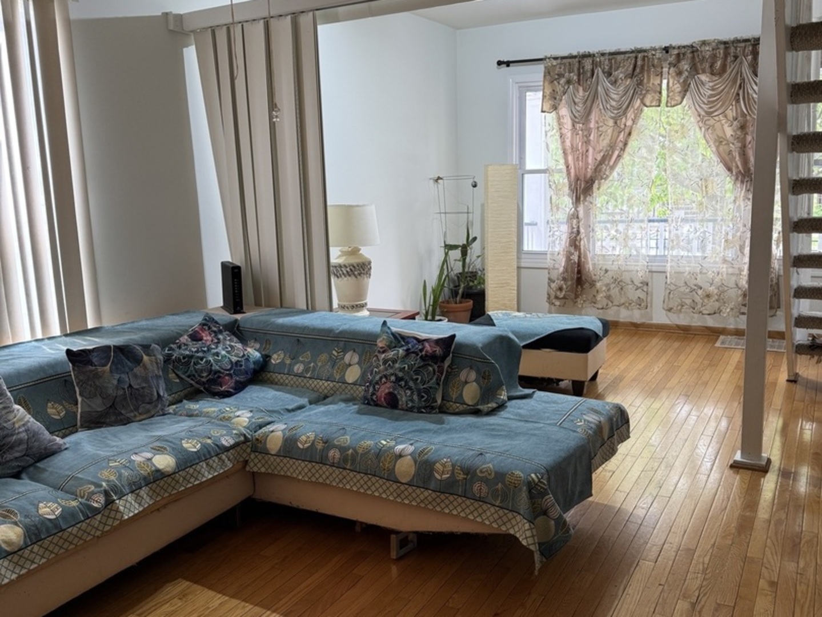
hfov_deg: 71.6
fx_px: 570
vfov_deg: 56.8
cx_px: 411
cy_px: 308
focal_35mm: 24
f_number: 1.78
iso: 160
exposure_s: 1/120
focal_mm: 6.76
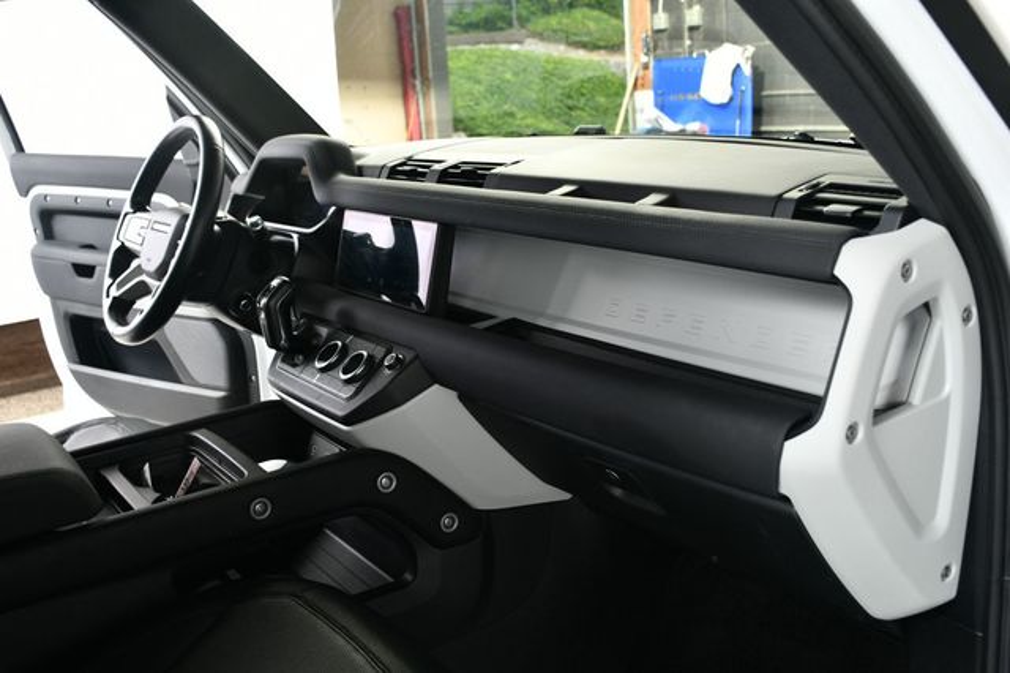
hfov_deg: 55.8
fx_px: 953
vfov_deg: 38.8
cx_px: 505
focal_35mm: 34
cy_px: 336
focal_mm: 23
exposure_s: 1/160
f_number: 4
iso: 100
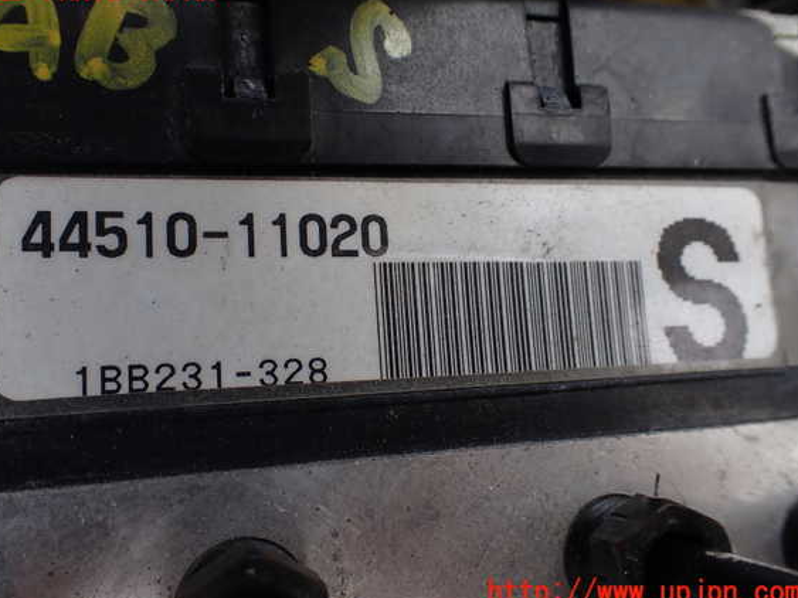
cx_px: 383
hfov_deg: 56.8
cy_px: 292
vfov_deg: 44.1
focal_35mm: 32
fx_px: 738
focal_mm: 5.4
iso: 100
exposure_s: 1/250
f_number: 3.2
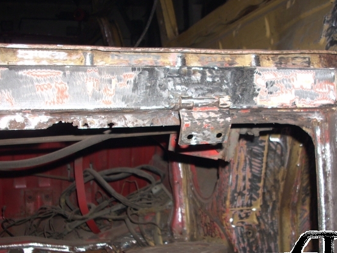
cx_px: 182
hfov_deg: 38.1
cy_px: 135
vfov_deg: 29.1
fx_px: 487
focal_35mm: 50
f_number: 2.8
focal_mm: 6.2
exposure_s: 1/60
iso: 64
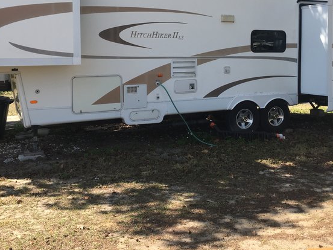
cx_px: 178
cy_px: 74
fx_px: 404
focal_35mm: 42
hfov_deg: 44.8
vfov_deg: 33.9
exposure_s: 1/615
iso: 25
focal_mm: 4.15
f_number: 2.2
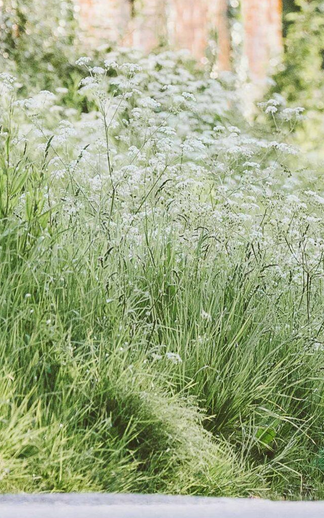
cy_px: 217
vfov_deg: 2.7
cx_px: 402
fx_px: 10838
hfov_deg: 1.7
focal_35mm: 767
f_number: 2.8
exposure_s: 1/1250
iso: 500
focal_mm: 200
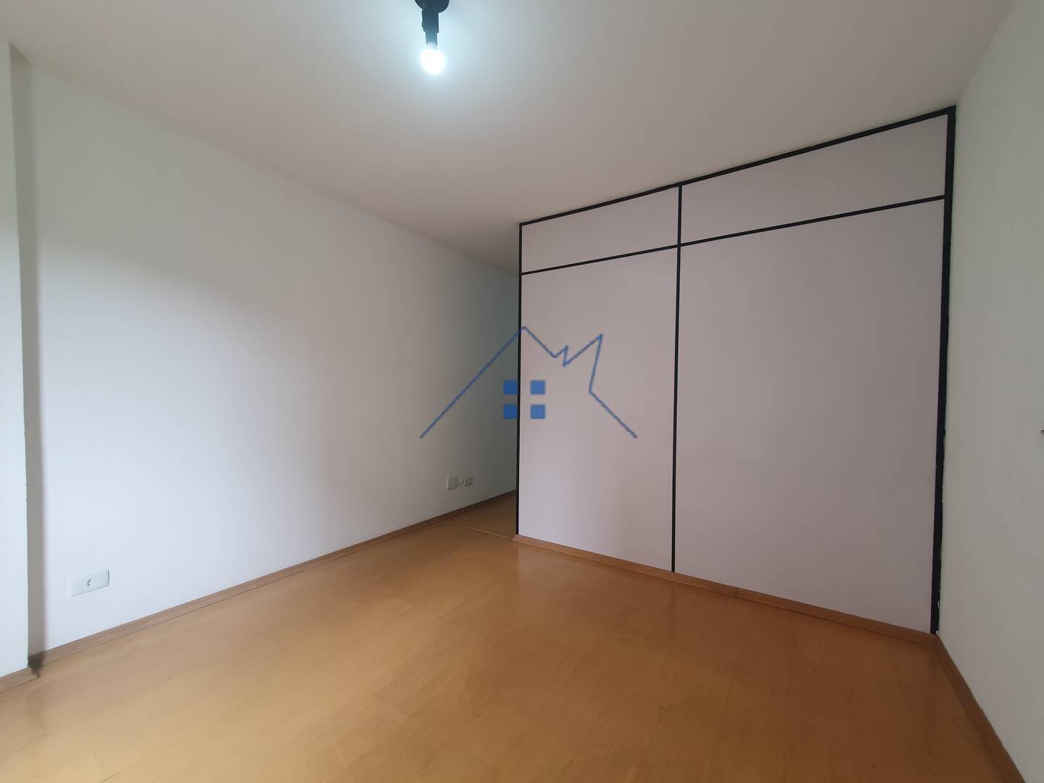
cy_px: 392
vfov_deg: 89.9
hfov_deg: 106.2
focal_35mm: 13
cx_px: 522
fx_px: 392
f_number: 2.2
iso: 80
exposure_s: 1/60
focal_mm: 1.8
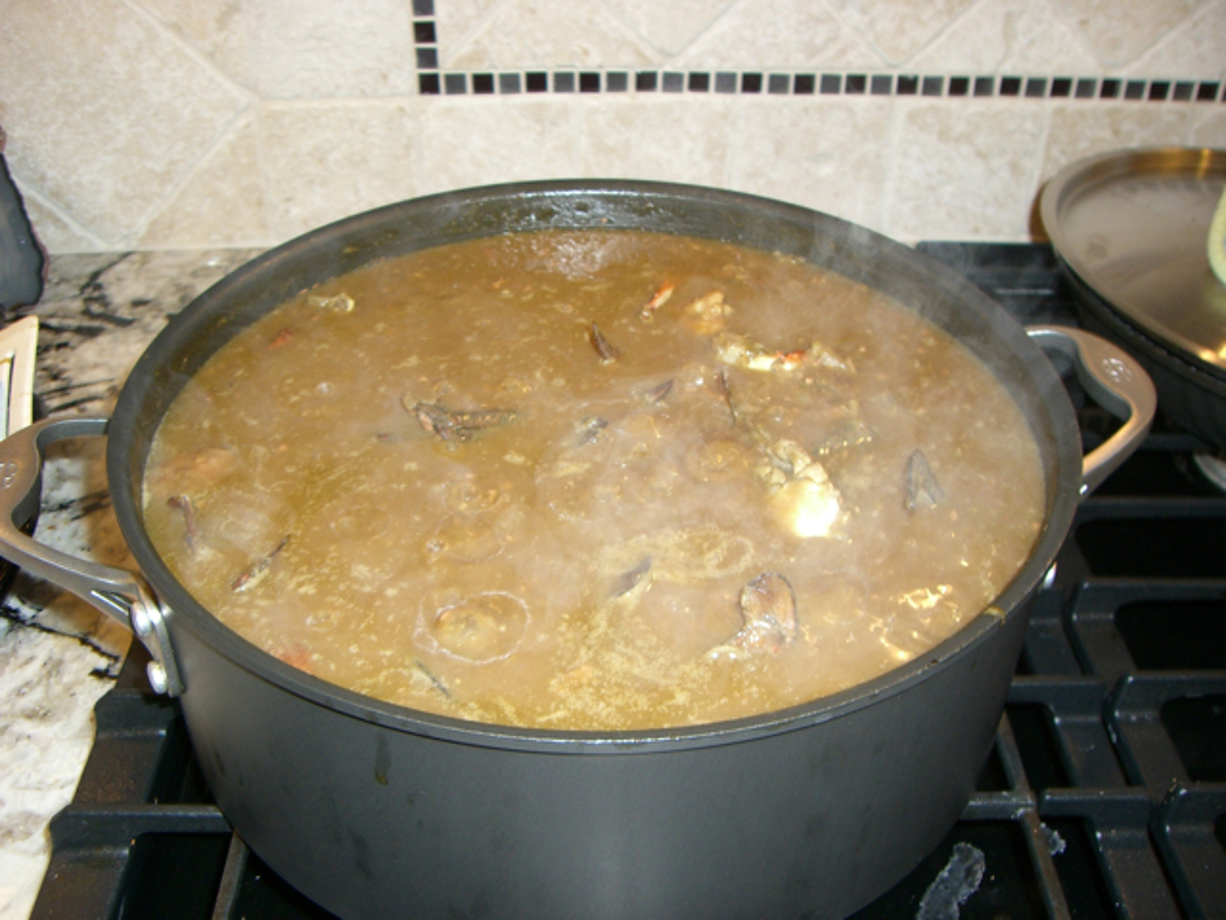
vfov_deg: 37.7
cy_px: 460
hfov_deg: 49.0
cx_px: 613
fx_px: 1346
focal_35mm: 38
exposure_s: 1/60
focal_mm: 6.2
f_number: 2.7
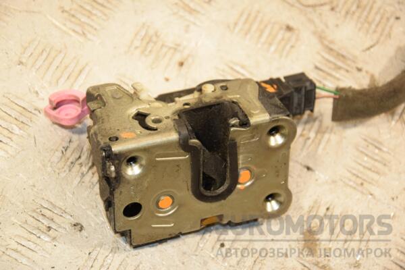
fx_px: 1350
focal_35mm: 120
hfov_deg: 17.1
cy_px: 135
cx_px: 202
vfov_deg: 11.4
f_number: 5.6
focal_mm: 80
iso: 800
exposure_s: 1/200
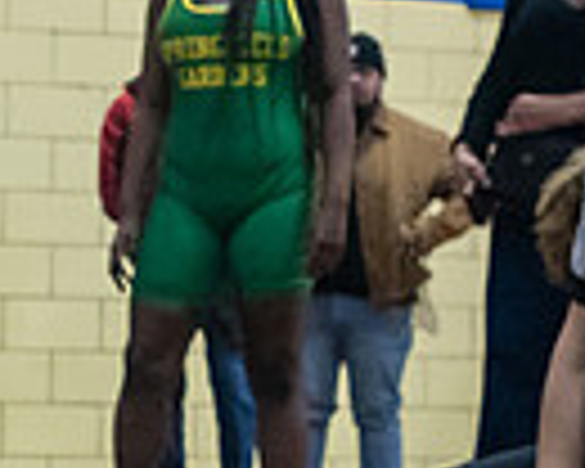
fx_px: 2926
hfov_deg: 11.0
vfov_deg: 9.1
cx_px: -285
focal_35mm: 169
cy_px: 463
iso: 8000
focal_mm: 35
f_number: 4
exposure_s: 1/400
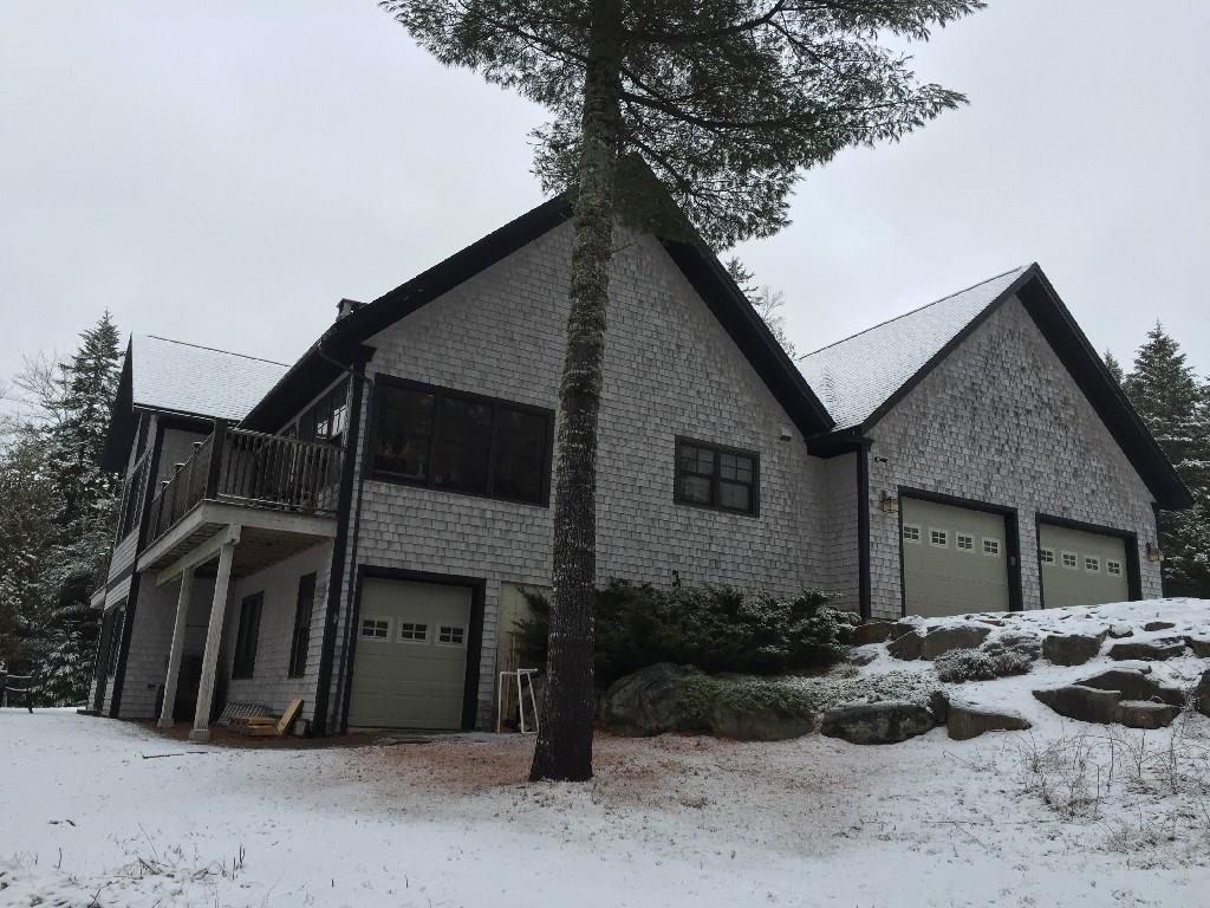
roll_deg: -3.4
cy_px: 454
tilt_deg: +15.4
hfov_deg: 61.7
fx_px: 1014
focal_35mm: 29
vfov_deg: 48.2
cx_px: 605
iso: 50
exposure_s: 1/120
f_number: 2.2
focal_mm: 4.15
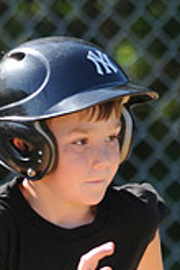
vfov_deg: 1.3
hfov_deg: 0.9
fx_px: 11842
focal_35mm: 1579
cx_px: 96
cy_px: 375
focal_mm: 300
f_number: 4
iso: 400
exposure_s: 1/1000
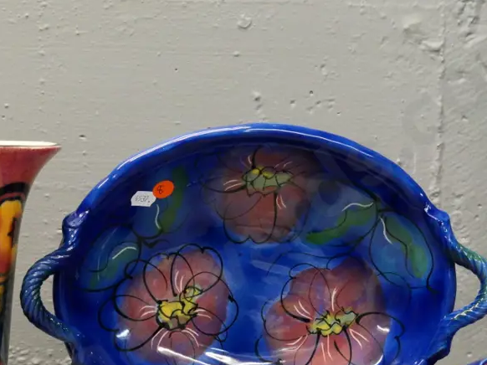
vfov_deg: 18.1
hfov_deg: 24.1
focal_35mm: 81
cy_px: 265
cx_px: 233
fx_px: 1139
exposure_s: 1/80
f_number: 5.6
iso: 3200
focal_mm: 23
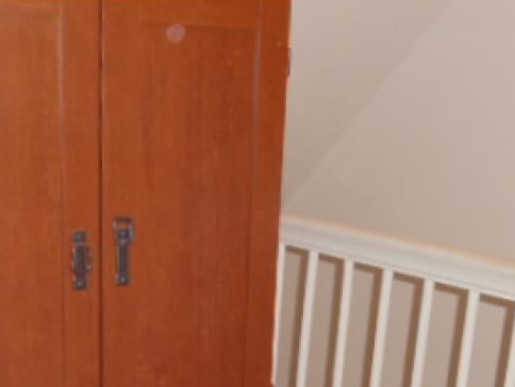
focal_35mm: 93
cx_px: 230
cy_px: 398
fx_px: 1385
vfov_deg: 15.6
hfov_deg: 21.1
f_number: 3.5
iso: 160
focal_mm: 6
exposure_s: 1/8
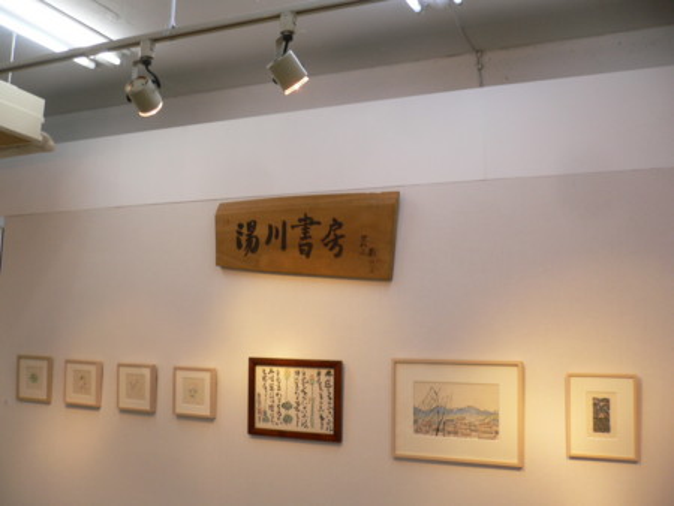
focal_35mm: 35
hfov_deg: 52.6
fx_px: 682
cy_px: 253
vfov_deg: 40.7
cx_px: 337
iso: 100
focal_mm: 5.8
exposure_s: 1/100
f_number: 2.8
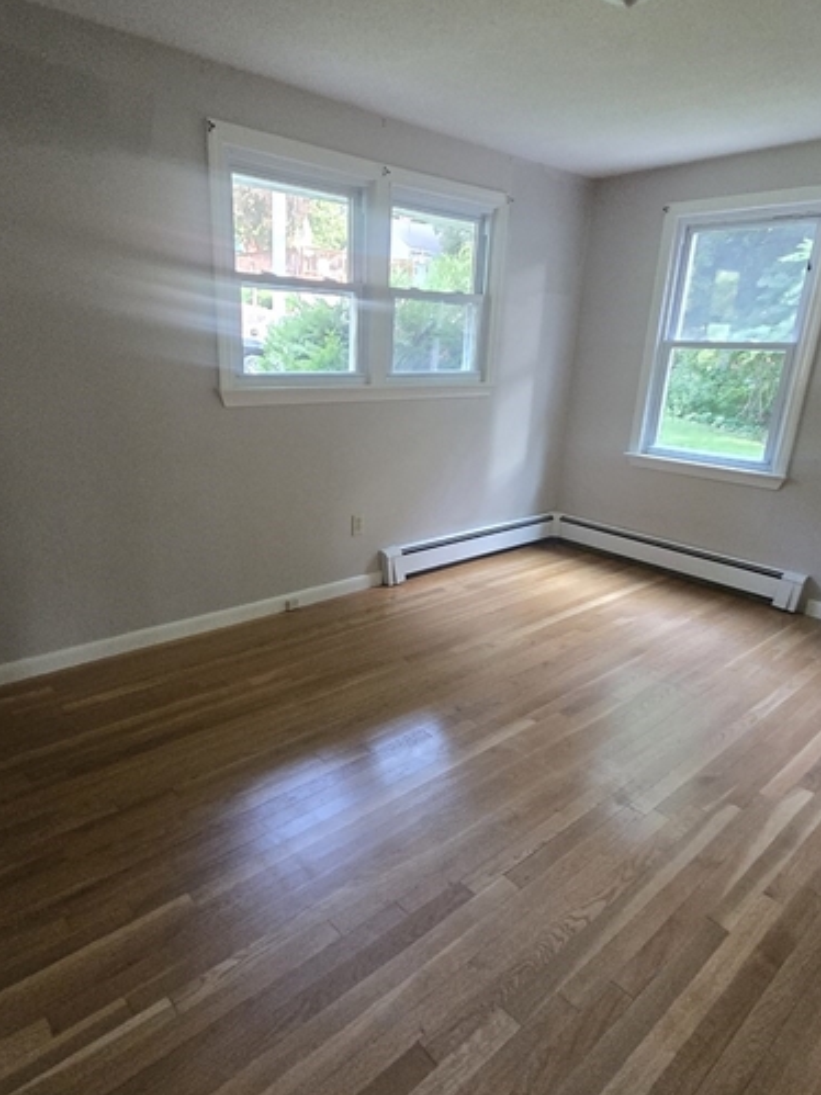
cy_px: 575
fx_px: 633
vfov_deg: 81.7
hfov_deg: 65.9
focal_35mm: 20
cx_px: 391
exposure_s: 1/60
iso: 500
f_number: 2.2
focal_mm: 1.7
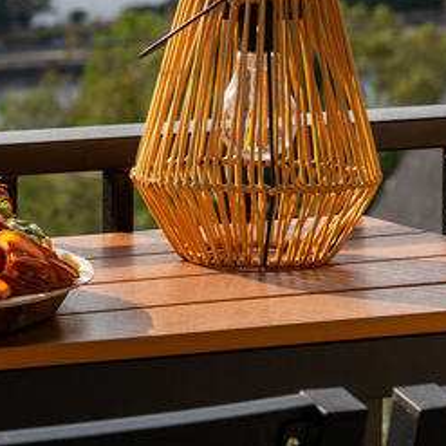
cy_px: -34
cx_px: -152
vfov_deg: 7.2
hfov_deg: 7.2
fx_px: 3513
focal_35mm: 241
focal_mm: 58.3
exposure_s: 1/400
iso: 250
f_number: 8
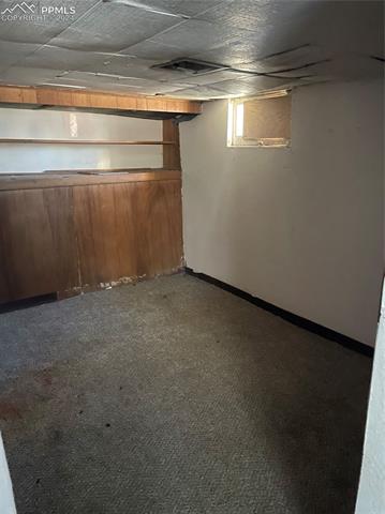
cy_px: 257
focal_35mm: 26
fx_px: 386
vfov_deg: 67.4
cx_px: 192
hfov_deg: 53.0
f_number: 1.6
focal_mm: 4.2
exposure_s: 1/24
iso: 1000
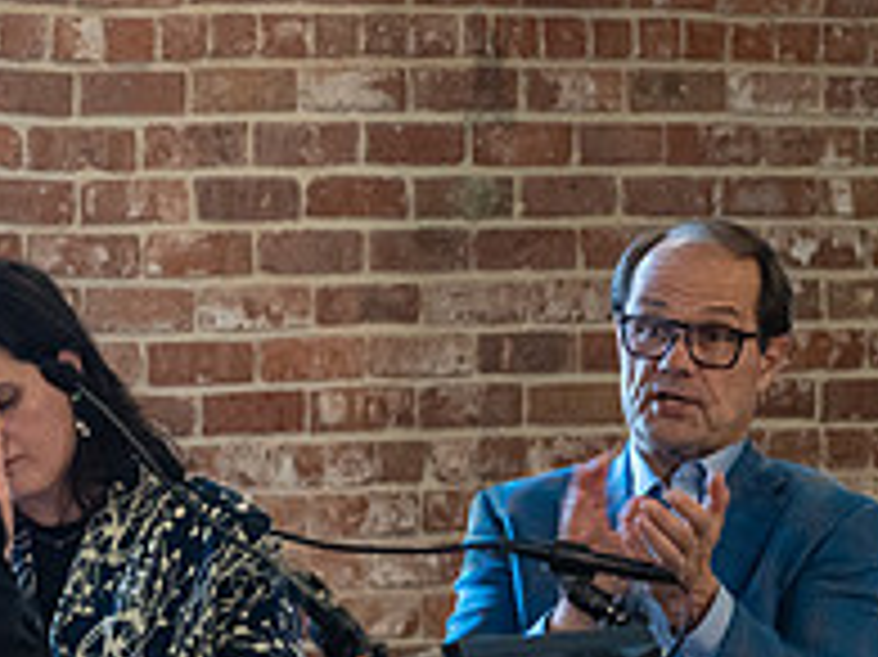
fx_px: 10672
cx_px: 486
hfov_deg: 4.7
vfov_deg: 3.5
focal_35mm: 421
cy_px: 488
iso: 2500
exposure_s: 1/200
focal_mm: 145
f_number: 5.6
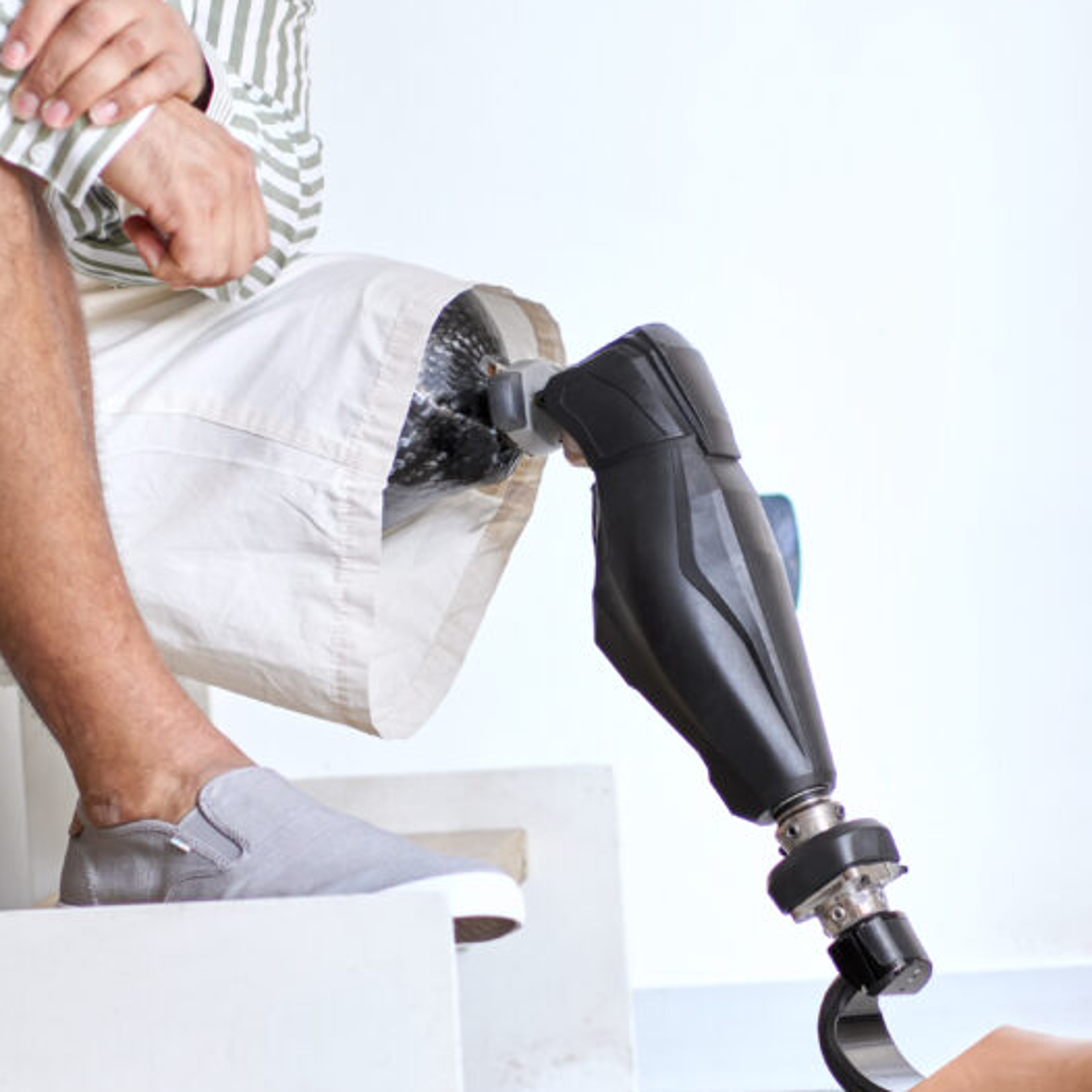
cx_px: 596
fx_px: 7495
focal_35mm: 210
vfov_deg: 8.3
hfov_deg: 8.3
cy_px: 684
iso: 640
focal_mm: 85
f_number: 2.2
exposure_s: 1/200
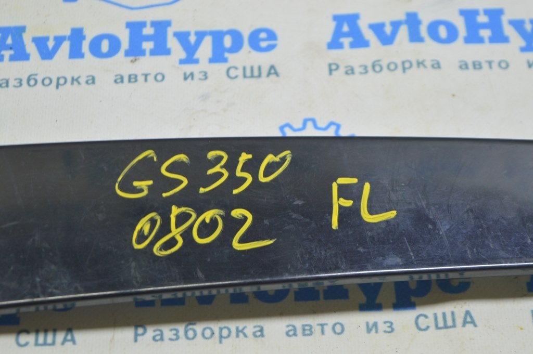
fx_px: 1220
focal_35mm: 82
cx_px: 266
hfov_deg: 24.6
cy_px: 177
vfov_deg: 16.5
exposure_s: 1/20
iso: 400
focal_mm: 55
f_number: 5.6
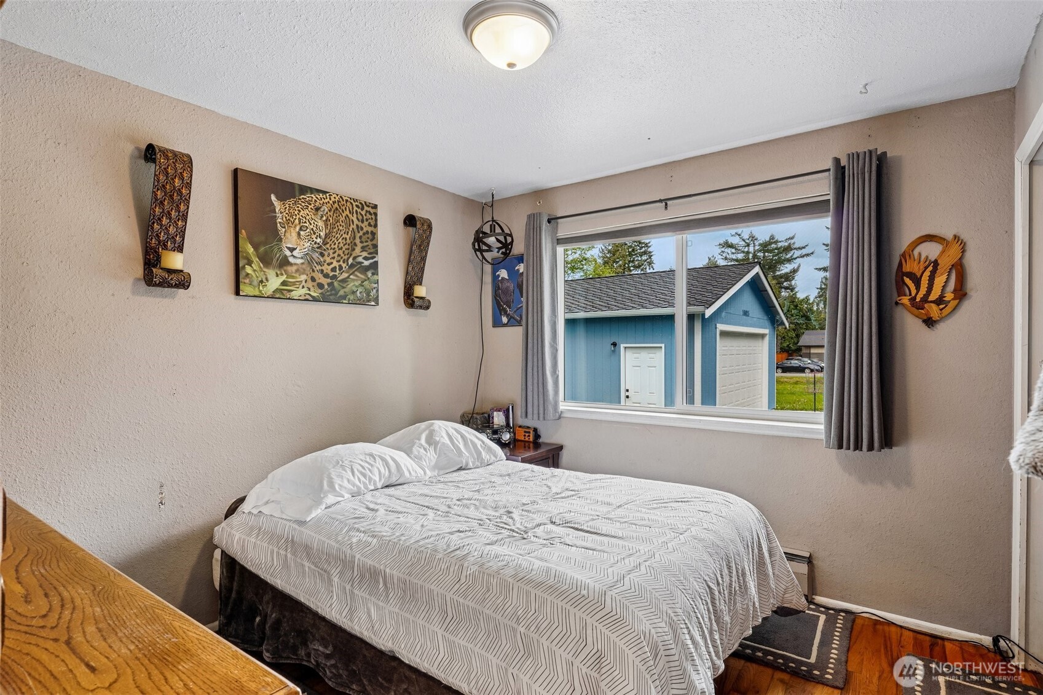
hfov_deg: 93.3
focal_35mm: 17
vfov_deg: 70.4
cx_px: 522
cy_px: 348
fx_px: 492
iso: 400
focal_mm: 17
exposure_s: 1/30
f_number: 8
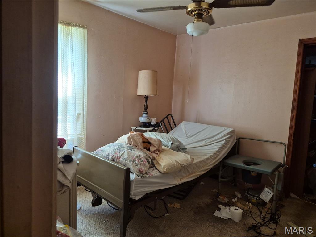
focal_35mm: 23
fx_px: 210
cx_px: 158
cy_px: 118
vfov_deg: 58.9
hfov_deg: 73.9
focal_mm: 5.4
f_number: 1.8
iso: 500
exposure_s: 1/120
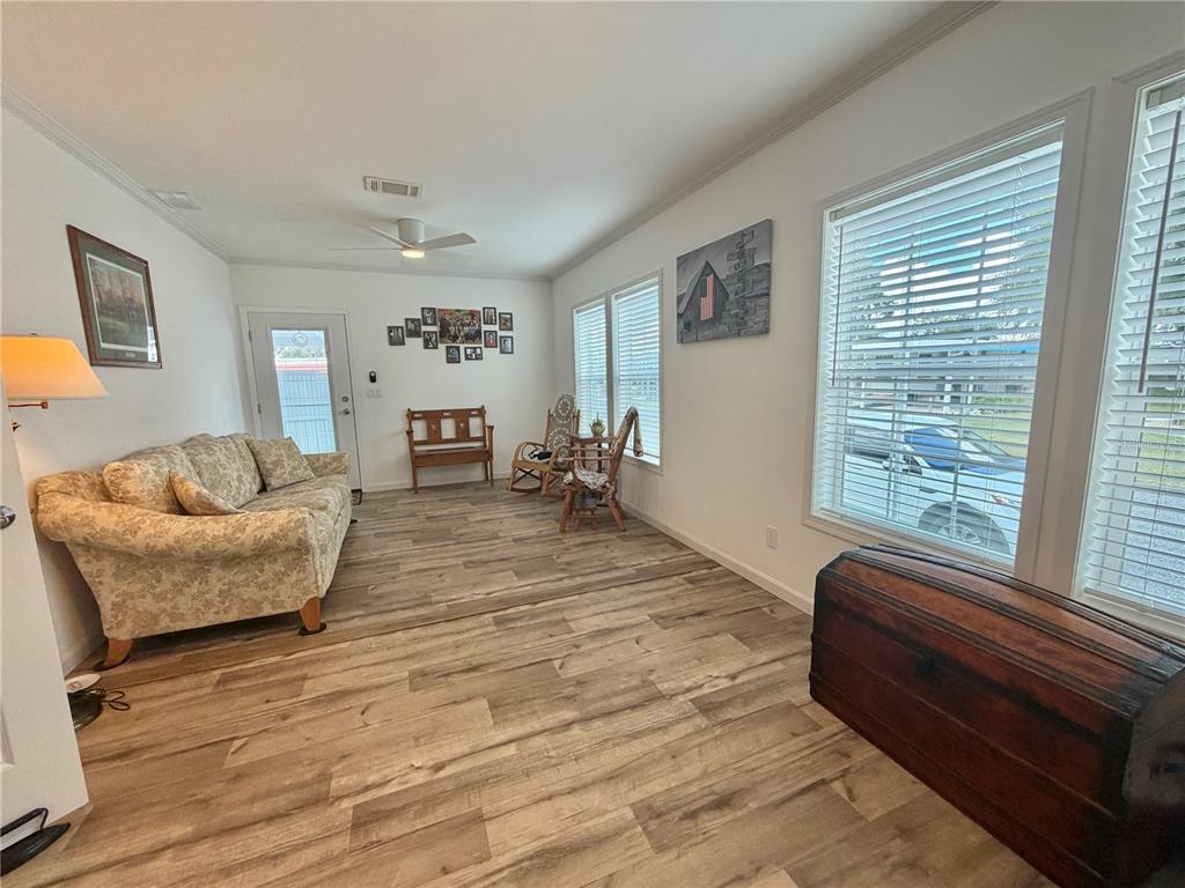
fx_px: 479
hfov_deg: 102.1
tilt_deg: -8.6
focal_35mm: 14
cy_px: 444
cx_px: 592
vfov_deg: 85.7
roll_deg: +1.5
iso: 125
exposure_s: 1/120
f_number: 2.2
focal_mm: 2.22
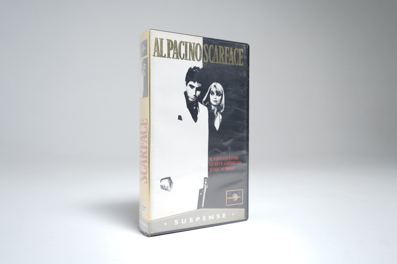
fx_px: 320
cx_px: 198
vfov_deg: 45.0
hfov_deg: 63.7
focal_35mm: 29
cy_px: 132
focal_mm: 29
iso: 64
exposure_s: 1/5
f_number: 5
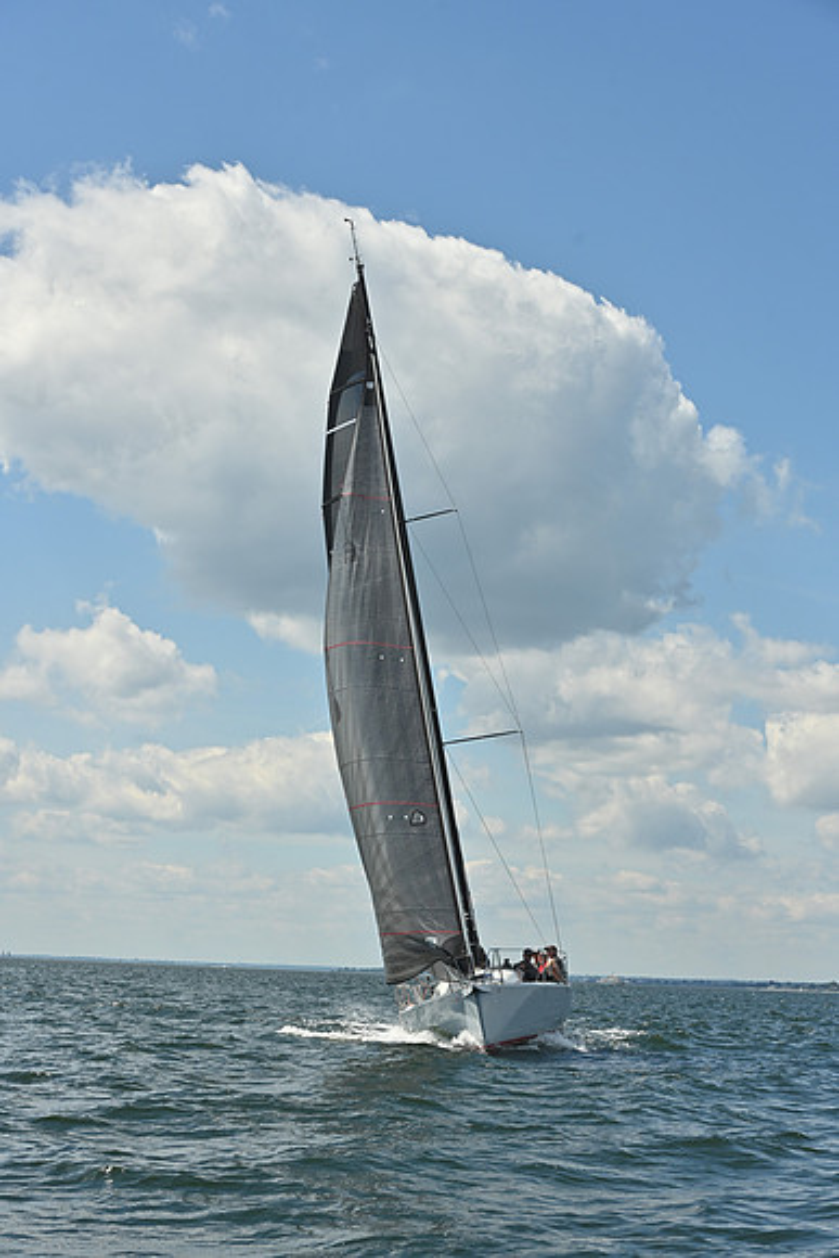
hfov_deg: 19.5
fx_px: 2445
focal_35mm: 70
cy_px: 629
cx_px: 420
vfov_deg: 28.8
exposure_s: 1/1250
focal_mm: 70
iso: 250
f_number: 9
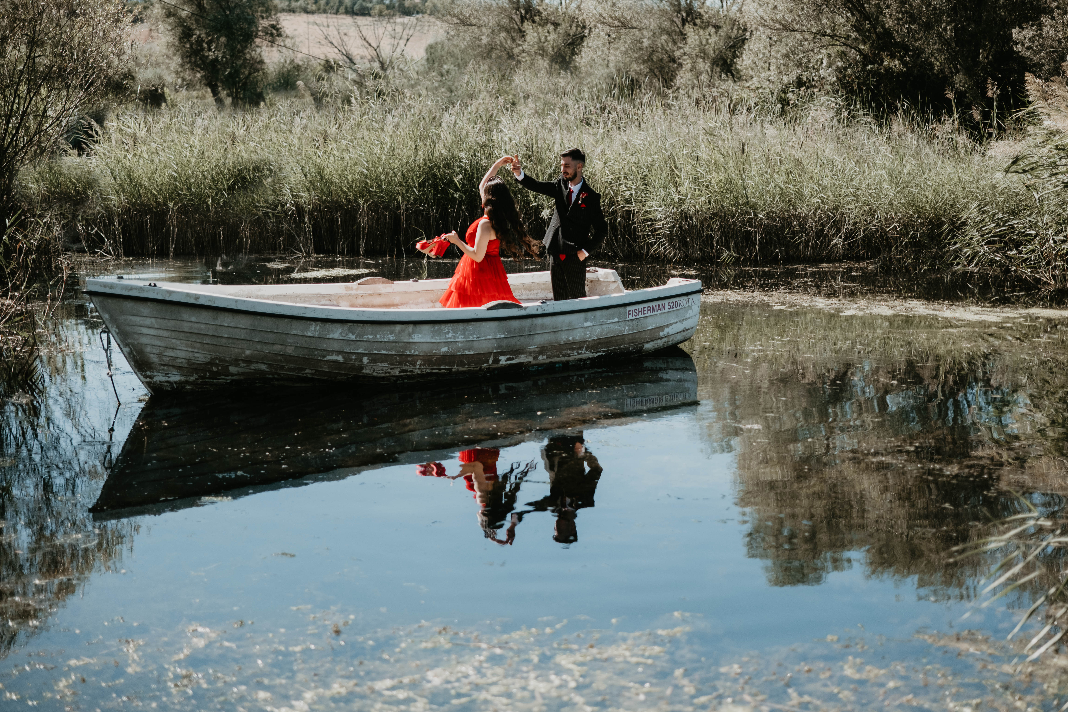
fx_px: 1483
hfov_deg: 39.6
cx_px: 534
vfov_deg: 27.0
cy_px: 356
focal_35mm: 50
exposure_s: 1/8000
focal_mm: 33
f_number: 1.4
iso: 400
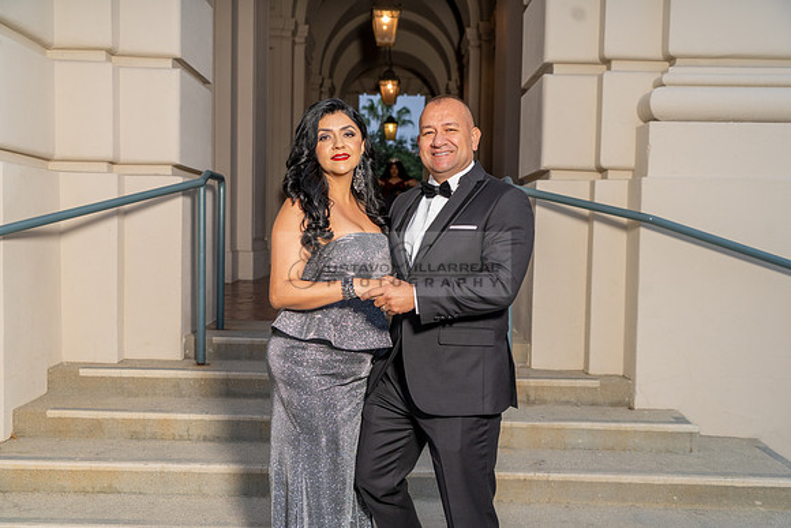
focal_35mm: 38
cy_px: 264
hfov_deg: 50.5
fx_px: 838
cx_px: 396
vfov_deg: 35.0
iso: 500
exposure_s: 1/200
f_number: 4
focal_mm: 38
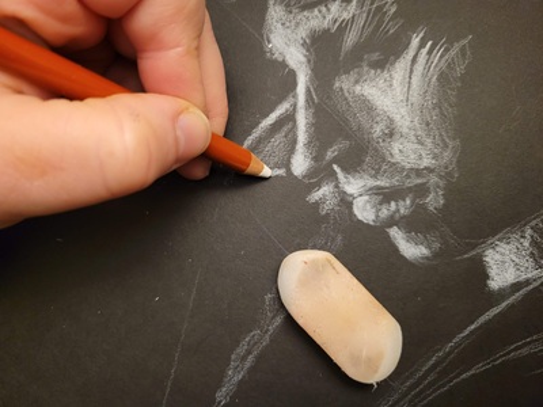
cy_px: 204
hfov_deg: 67.3
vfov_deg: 53.1
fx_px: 408
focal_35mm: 26
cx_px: 272
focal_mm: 5.4
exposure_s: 1/24
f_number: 1.8
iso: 640
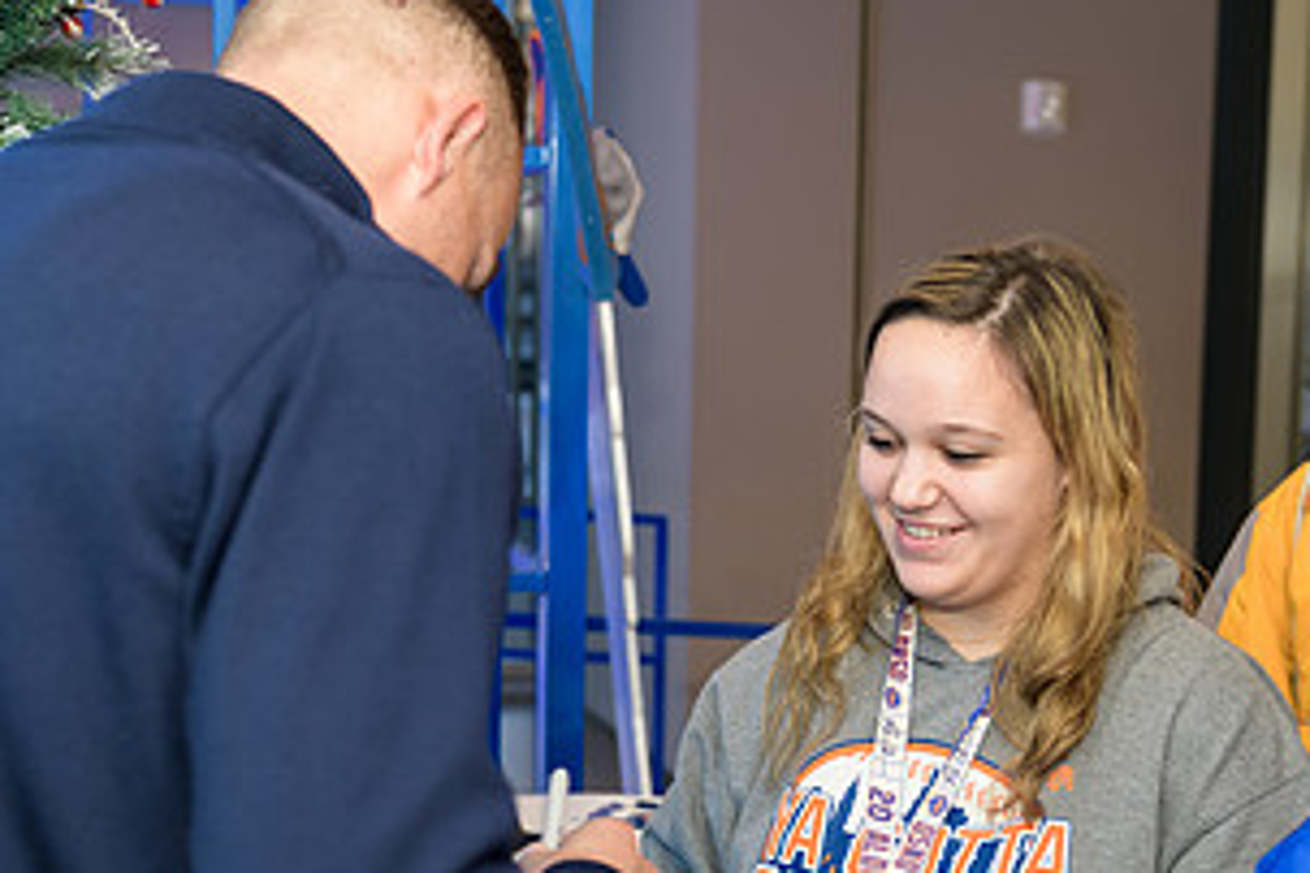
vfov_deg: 20.9
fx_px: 2365
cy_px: 538
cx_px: 770
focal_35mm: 65
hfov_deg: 30.9
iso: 400
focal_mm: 34
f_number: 3.2
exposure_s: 1/125
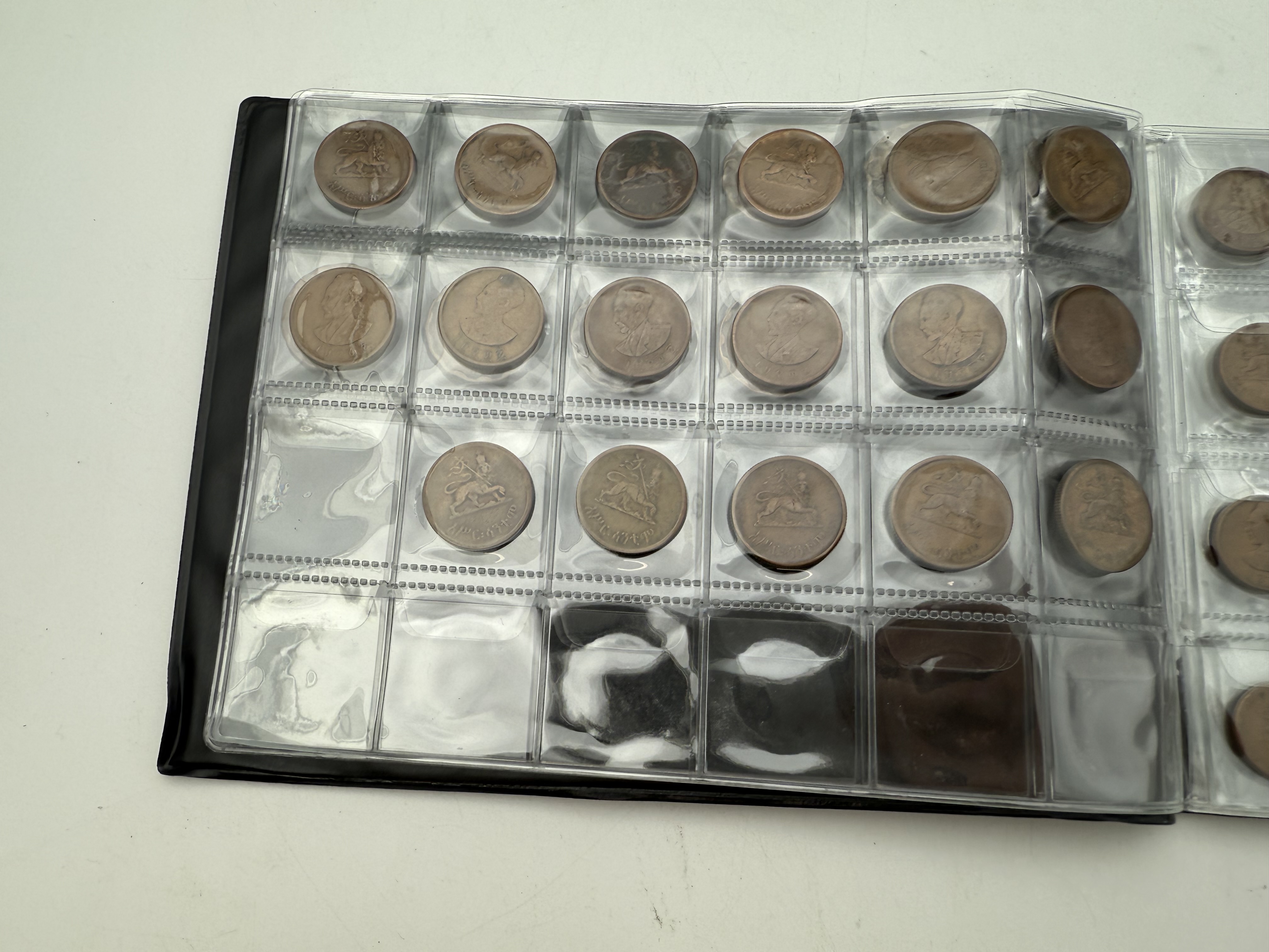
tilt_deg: -77.0
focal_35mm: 24
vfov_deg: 56.8
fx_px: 880
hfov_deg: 71.6
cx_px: 634
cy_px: 476
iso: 40
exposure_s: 1/245
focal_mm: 2.22
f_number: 2.2
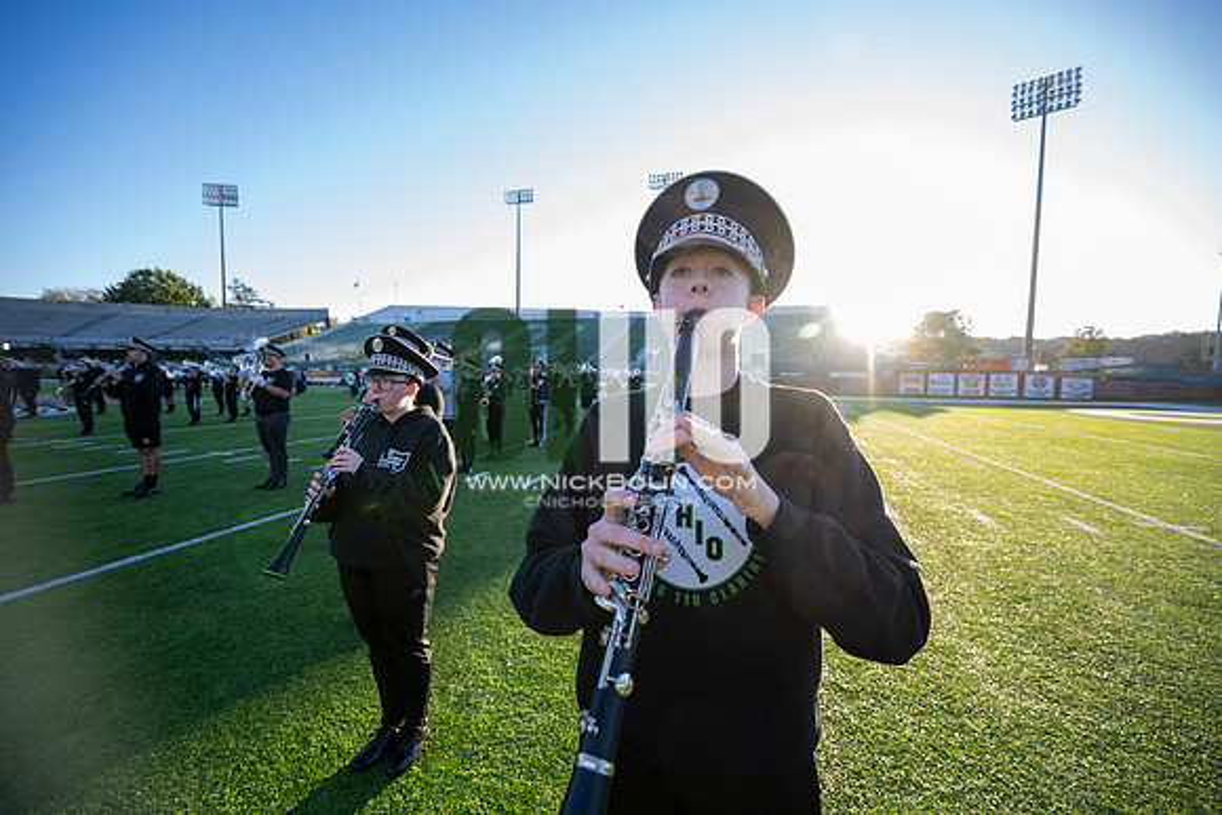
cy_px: 408
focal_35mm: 14
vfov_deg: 81.2
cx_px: 611
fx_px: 475
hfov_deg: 104.2
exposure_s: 1/500
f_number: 4
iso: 500
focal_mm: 14
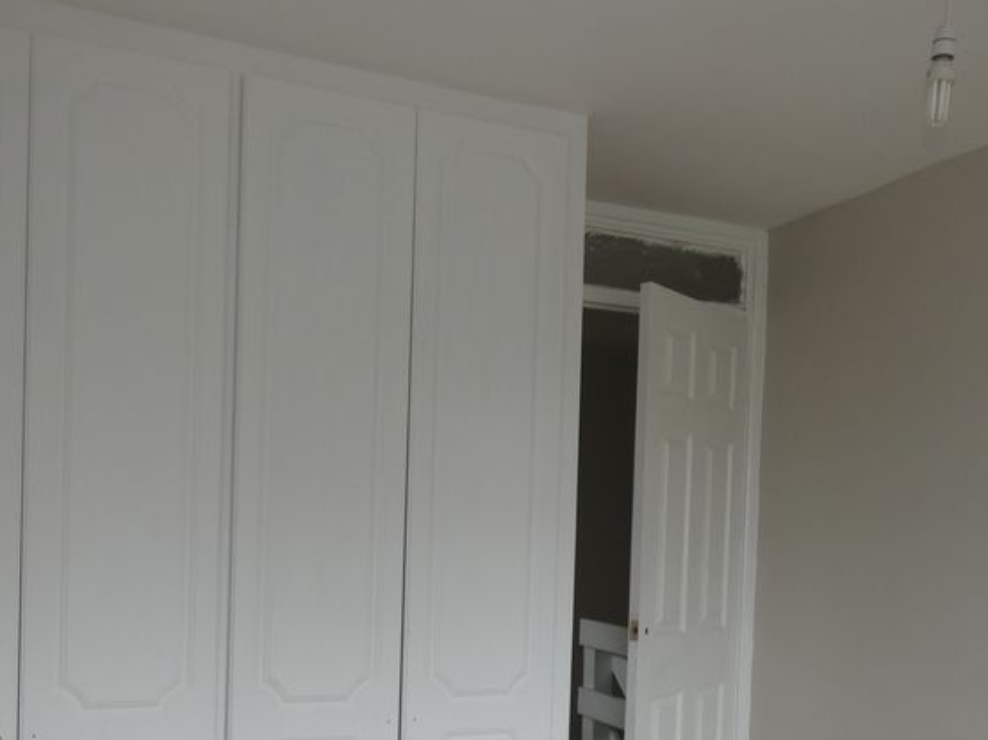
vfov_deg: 37.5
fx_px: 1056
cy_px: 569
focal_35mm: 37
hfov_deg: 50.1
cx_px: 469
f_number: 2.8
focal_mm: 3.6
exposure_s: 1/60
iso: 125
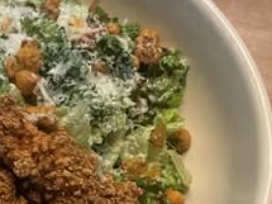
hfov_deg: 25.8
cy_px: 132
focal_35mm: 71
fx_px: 558
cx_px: -9
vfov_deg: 20.6
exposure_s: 1/30
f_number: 1.6
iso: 640
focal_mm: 4.2
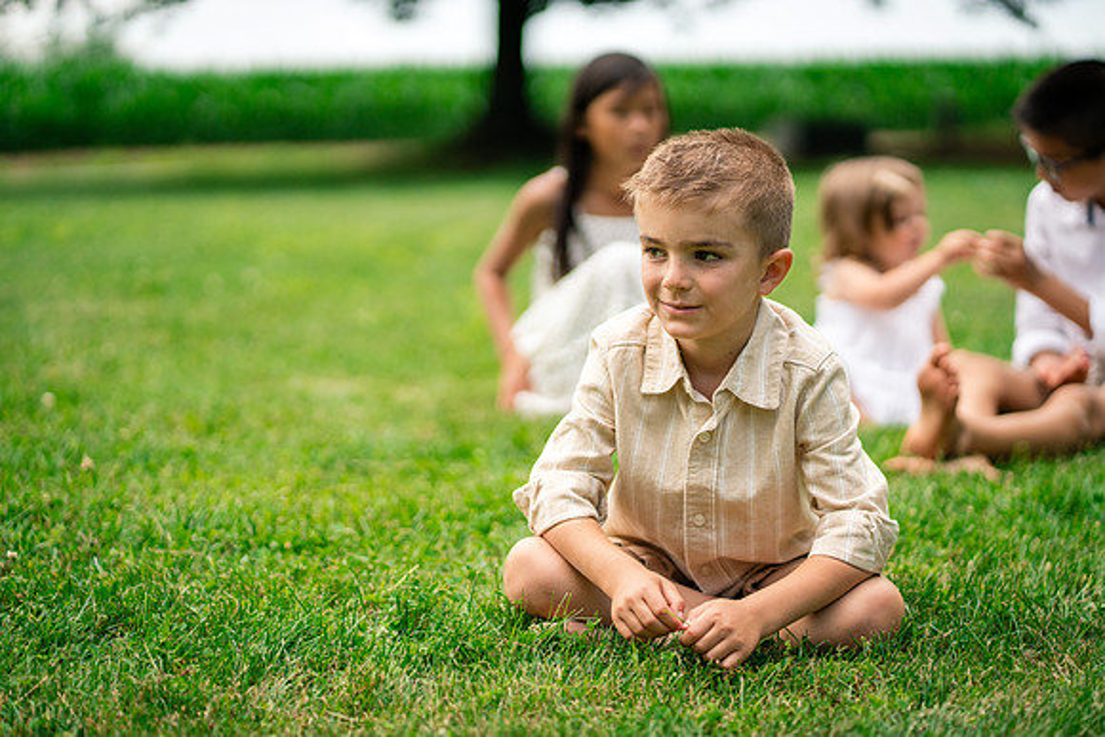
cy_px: 368
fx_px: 2610
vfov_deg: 16.1
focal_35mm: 85
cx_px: 552
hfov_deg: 23.9
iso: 400
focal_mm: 85
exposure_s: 1/4000
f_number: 2
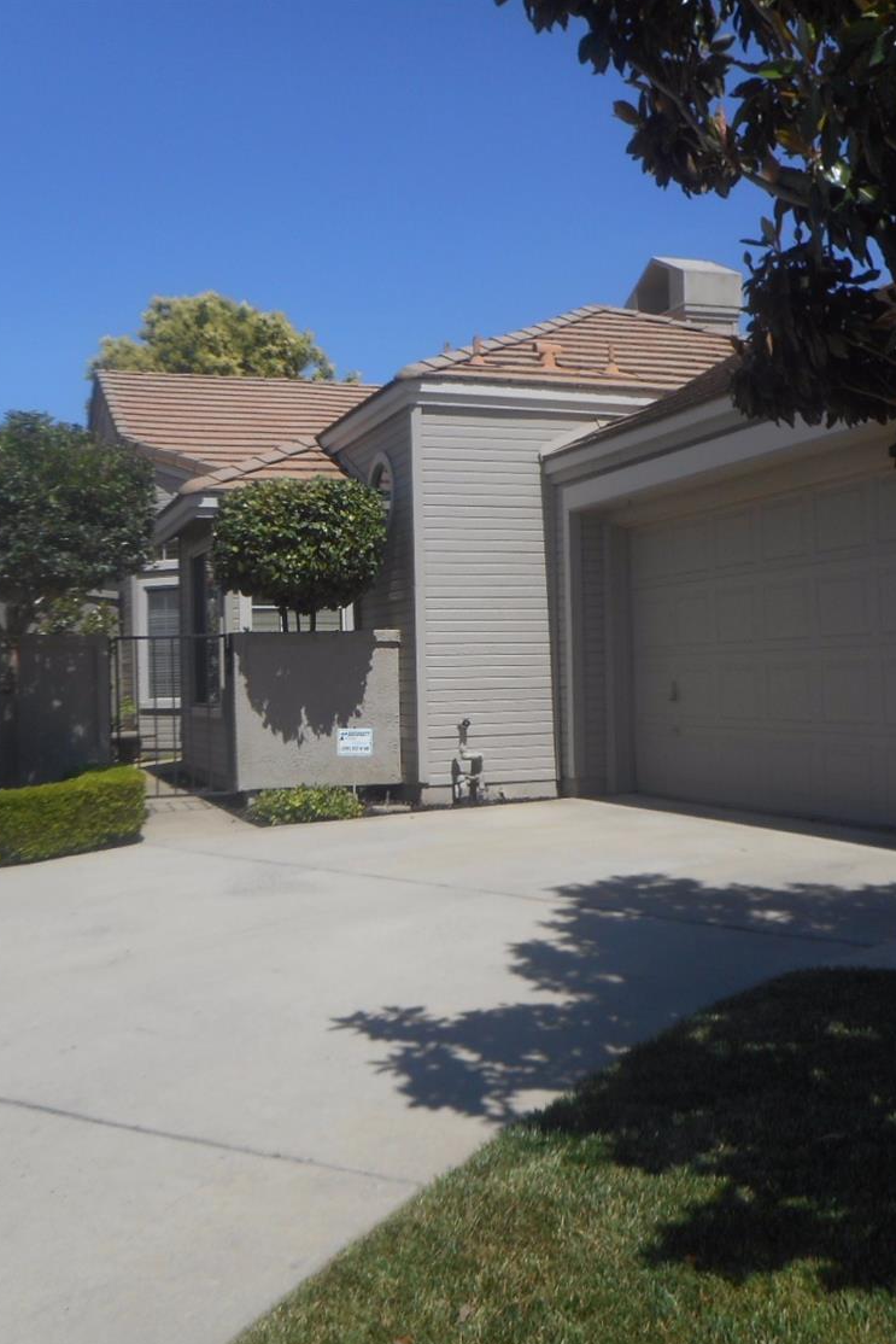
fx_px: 1306
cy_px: 677
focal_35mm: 35
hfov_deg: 37.8
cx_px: 385
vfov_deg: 54.4
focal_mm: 4.5
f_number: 3.7
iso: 80
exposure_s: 1/1000
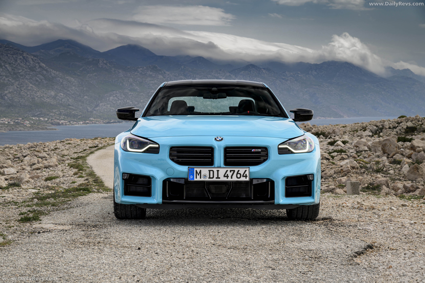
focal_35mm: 77
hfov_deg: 26.3
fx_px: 909
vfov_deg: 17.7
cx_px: 212
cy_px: 142
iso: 32
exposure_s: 1/60
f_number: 9
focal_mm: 77
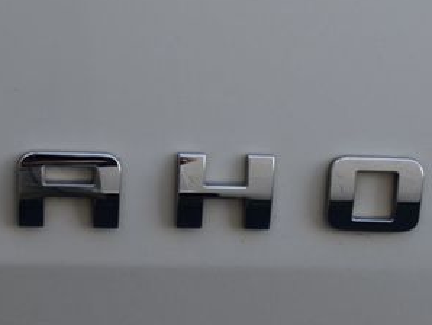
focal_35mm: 130
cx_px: 223
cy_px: 229
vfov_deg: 11.4
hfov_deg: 15.2
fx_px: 1624
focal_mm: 42
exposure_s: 1/125
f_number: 9
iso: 400
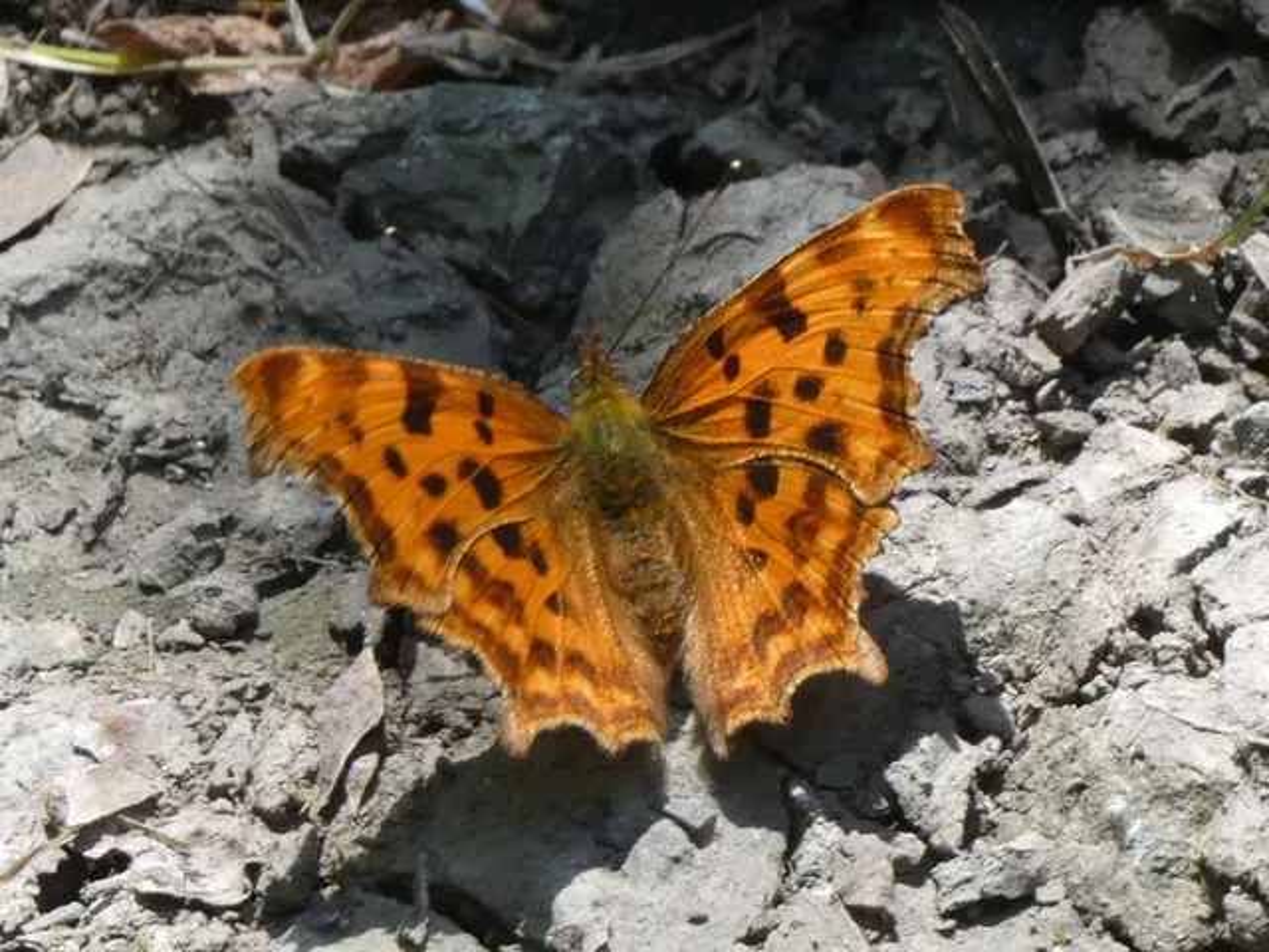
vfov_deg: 3.6
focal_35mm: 413
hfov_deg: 4.8
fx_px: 15140
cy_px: 476
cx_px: 634
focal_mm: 74
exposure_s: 1/80
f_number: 5.6
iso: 160
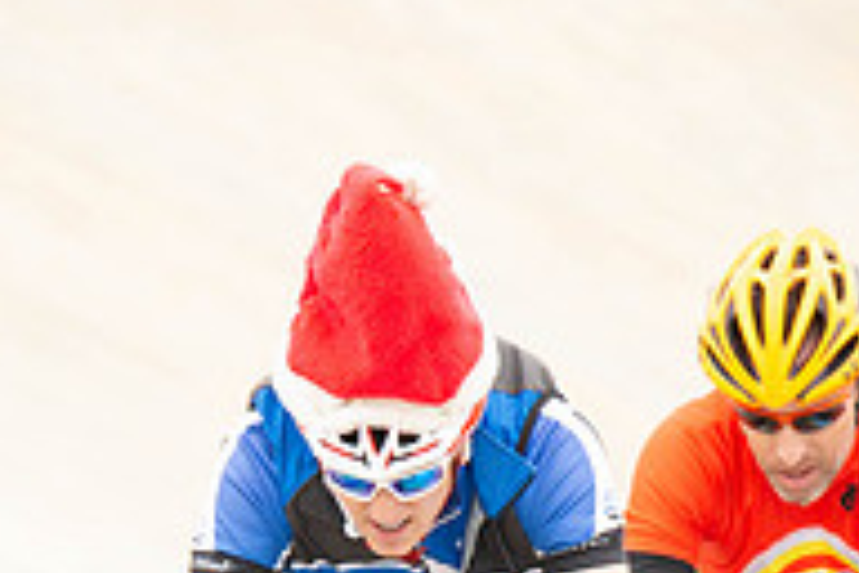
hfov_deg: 1.4
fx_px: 36051
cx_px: 255
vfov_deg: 0.9
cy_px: 837
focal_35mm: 1511
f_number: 6.3
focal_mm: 500
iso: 250
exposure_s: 1/80
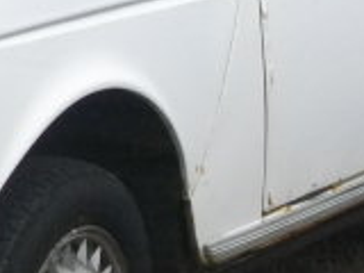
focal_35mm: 198
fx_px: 2082
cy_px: -50
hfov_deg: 9.7
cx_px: -205
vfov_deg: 7.4
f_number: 8.8
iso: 100
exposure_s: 1/160
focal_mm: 5.7
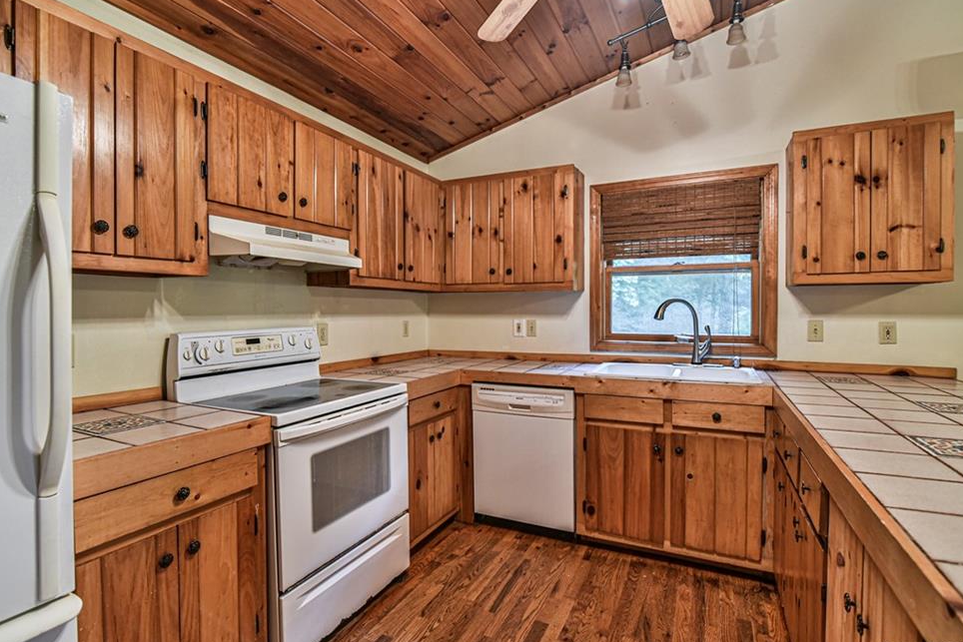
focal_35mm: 17
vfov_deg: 70.5
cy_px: 317
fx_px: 455
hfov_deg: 93.3
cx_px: 479
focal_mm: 16
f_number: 4.5
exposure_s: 1/80
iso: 1600
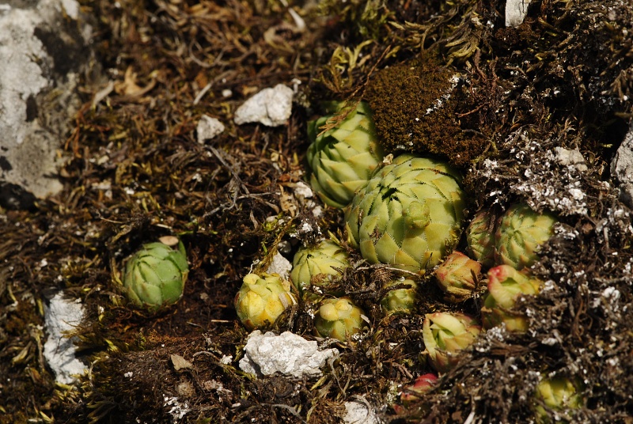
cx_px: 316
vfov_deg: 10.8
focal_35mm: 128
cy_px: 212
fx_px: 2245
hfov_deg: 16.0
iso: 100
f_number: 10
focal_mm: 85
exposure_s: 1/320
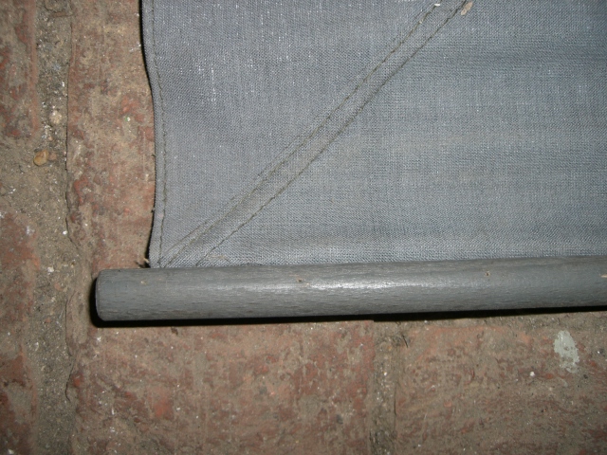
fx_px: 666
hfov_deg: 49.0
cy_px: 228
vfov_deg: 37.7
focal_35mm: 38
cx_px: 304
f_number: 2.7
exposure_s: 1/60
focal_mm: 6.2
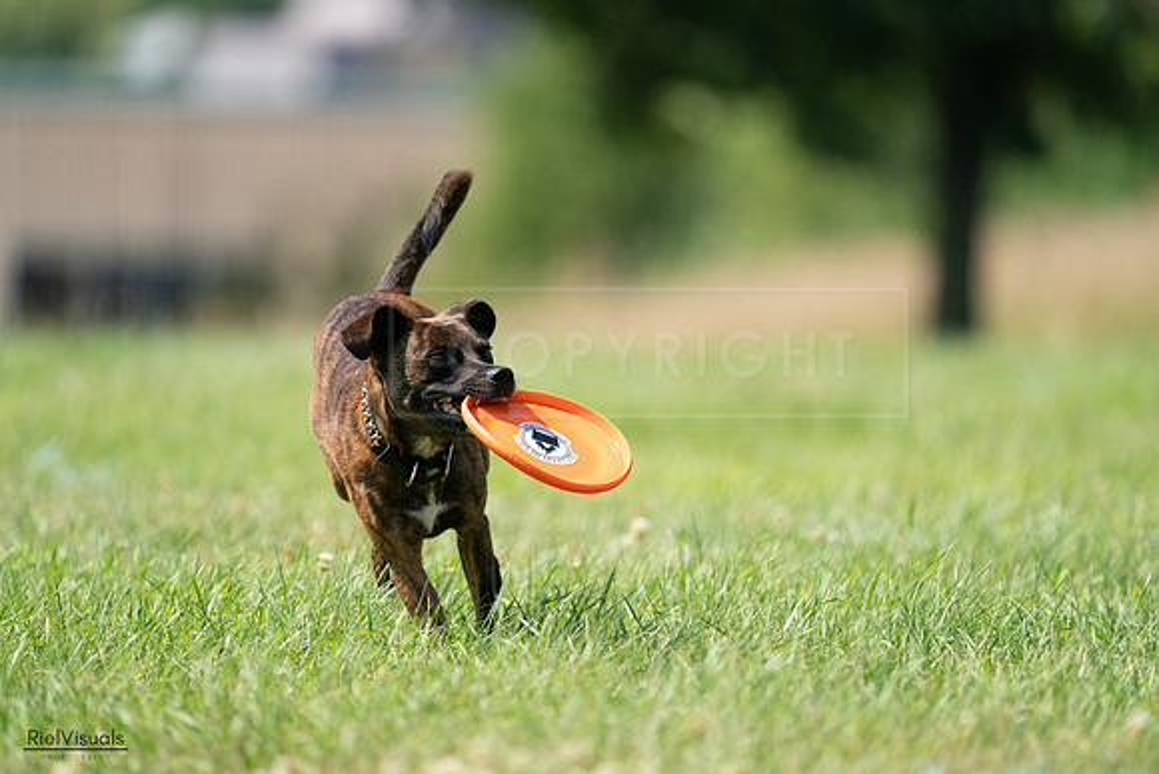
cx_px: 580
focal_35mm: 582
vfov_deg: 2.4
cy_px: 387
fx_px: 18741
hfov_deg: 3.5
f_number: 6.3
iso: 1250
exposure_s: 1/4000
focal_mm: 582
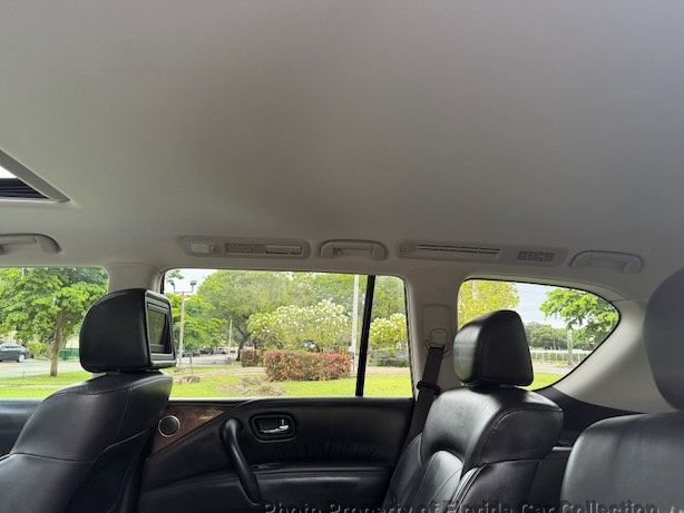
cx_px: 338
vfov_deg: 54.9
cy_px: 266
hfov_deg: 69.4
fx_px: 494
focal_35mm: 25
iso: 80
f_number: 1.78
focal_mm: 6.76
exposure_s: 1/121
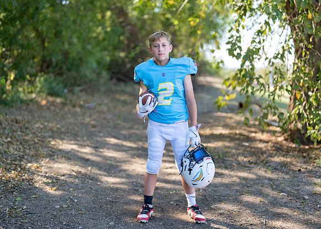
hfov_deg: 34.5
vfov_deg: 25.0
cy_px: 114
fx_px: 517
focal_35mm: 57
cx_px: 170
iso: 100
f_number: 1.2
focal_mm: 50
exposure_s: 1/1250
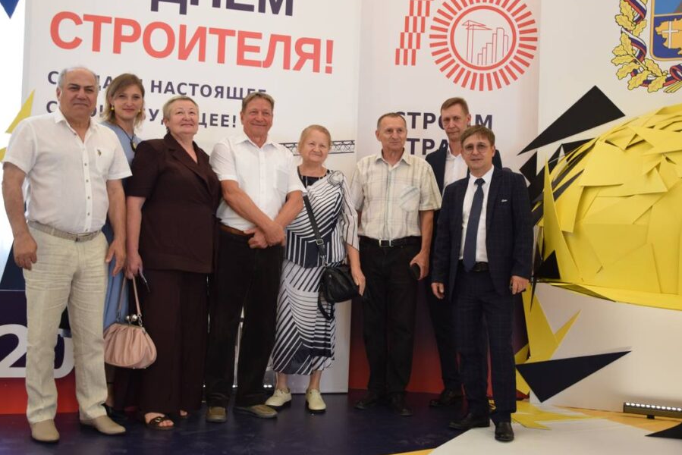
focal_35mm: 41
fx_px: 777
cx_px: 340
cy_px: 217
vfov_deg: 32.6
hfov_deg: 47.4
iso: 640
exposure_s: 1/60
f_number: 4
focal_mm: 24
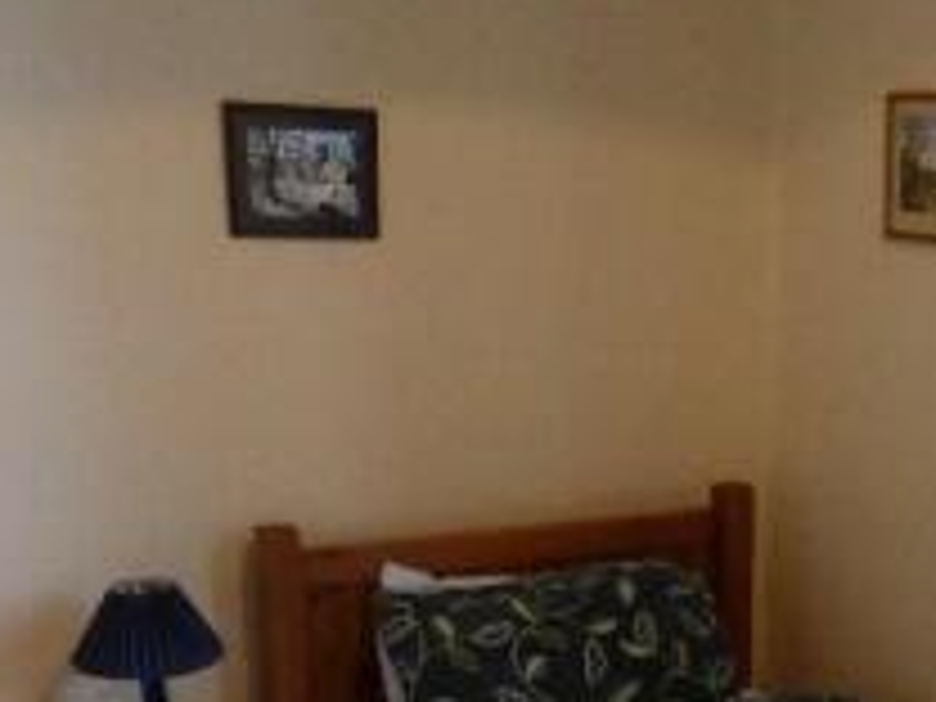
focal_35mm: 56
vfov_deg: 24.8
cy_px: 713
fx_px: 1514
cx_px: 695
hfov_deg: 33.7
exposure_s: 1/40
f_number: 2.8
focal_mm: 3.58
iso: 400
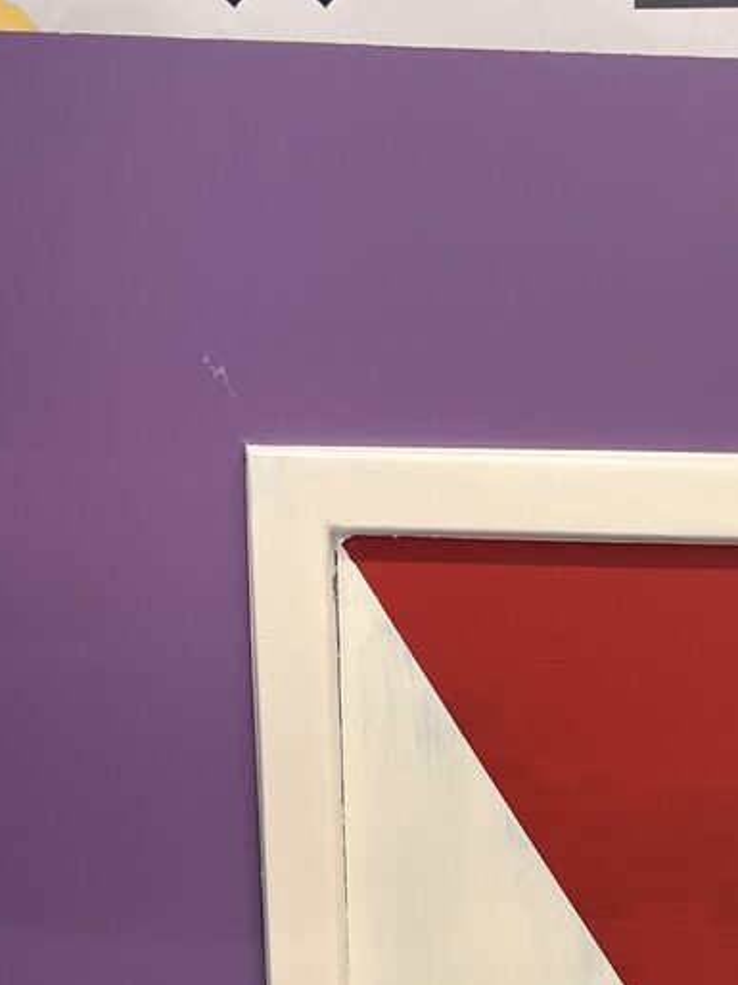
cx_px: 703
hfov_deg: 17.8
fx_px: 2304
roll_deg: -2.4
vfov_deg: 22.5
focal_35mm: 81
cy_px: 1133
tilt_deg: -28.6
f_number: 1.6
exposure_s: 1/100
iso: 125
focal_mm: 5.1
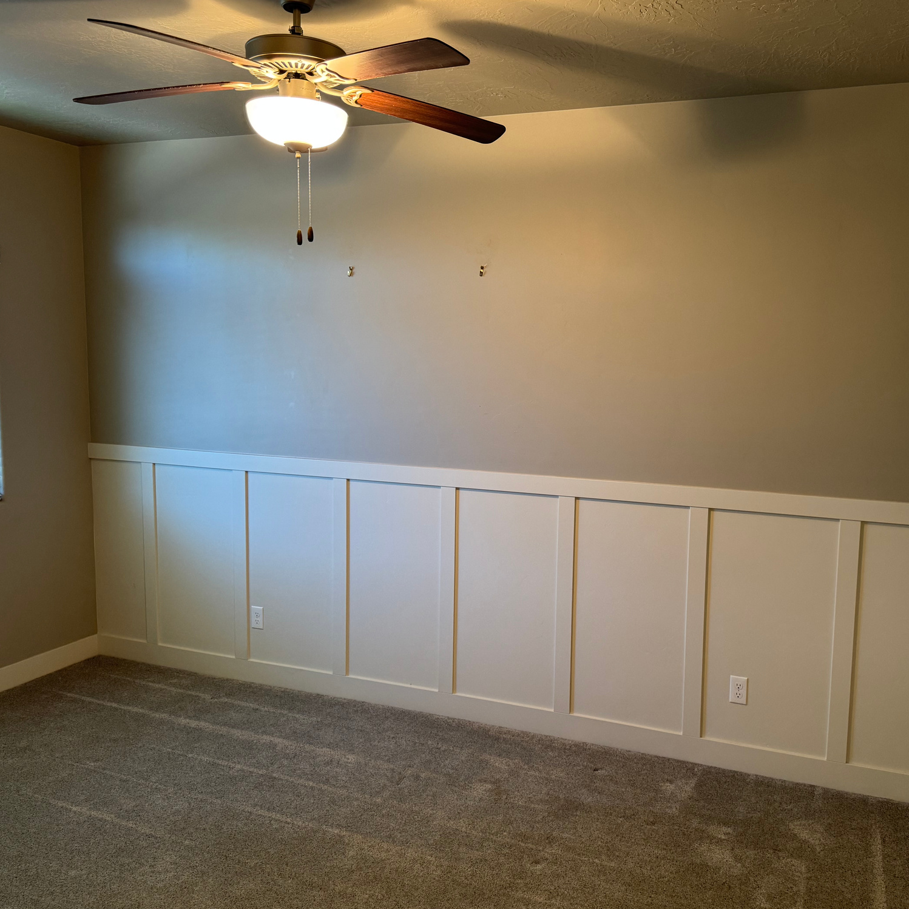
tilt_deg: -7.0
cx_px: 538
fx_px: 862
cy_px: 454
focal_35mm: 29
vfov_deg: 55.6
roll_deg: -1.3
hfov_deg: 55.3
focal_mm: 6.76
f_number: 1.78
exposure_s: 1/60
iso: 250
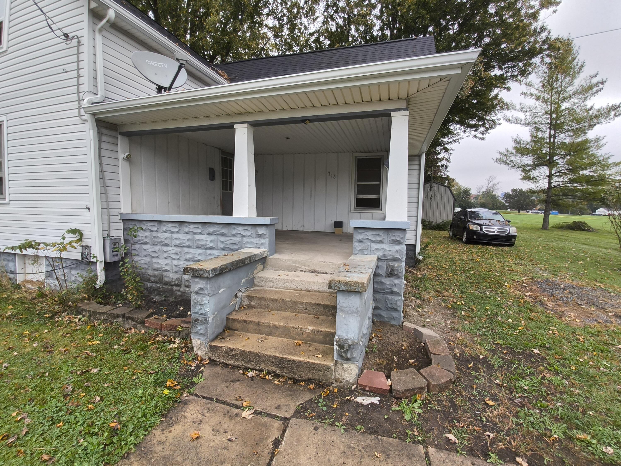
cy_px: 233
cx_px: 310
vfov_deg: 78.1
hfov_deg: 94.5
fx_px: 287
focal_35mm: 16
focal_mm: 1.46
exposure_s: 1/100
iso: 40
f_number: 2.2
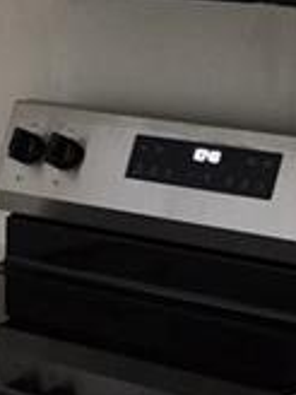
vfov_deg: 11.7
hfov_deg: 8.1
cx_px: -428
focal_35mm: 168
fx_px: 1915
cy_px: 130
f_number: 1.8
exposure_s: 1/120
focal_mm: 5.4
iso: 500
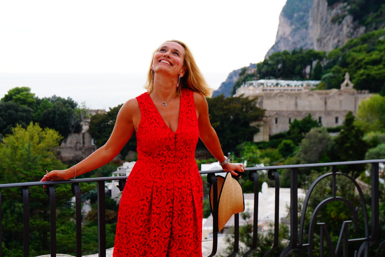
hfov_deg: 29.8
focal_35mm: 68
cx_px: 192
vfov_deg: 20.2
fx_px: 722
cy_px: 128
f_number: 5.6
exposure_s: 1/80
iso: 500
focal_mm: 45
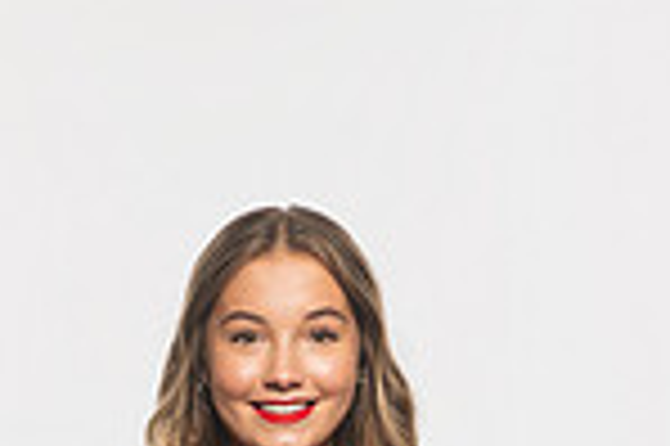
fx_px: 2919
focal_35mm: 157
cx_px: 243
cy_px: 991
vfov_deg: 8.2
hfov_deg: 13.1
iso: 500
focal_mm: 52
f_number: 6.3
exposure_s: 1/200
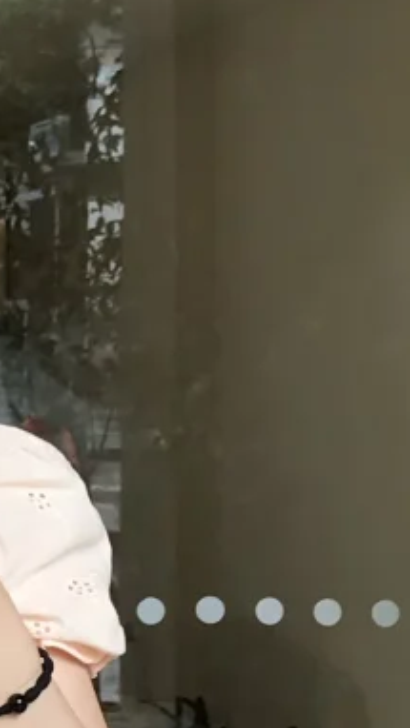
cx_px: -322
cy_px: 354
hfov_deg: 10.0
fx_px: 2222
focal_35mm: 115
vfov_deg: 18.6
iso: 25
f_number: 1.8
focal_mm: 3.99
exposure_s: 1/60
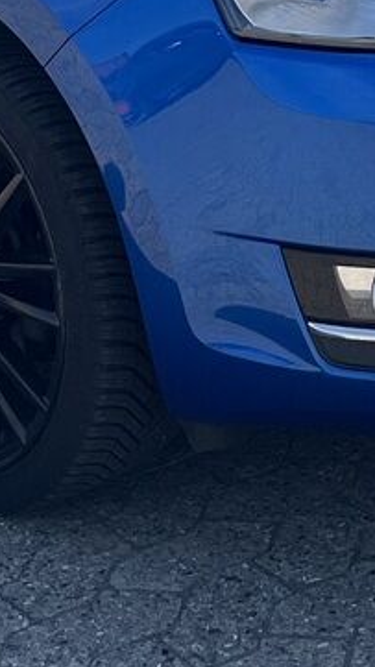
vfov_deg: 14.5
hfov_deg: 9.0
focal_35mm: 134
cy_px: -449
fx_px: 2369
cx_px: 385
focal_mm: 5.1
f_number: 1.6
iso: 50
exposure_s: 1/1477
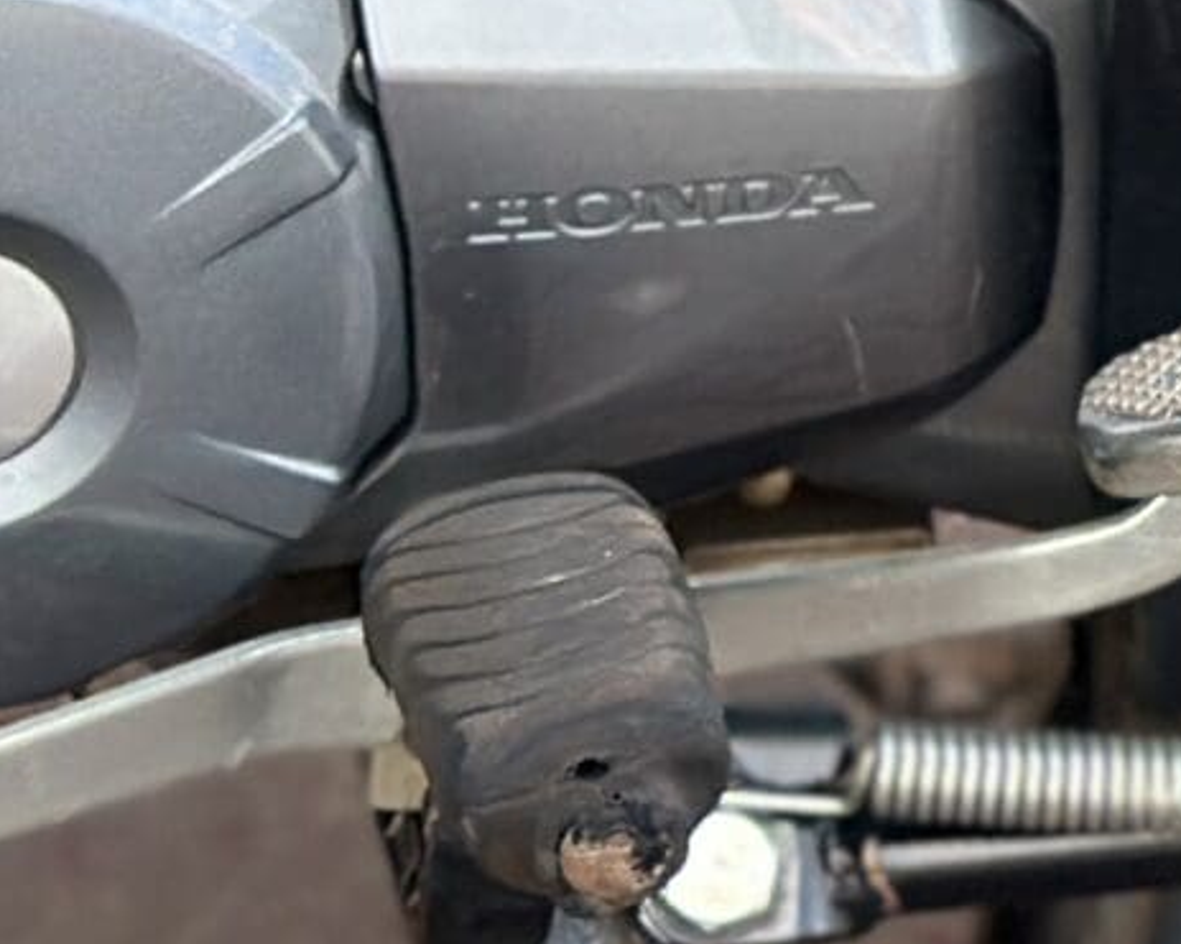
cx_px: 2645
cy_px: -1217
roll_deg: -4.4
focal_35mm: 259
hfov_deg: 7.1
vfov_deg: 5.8
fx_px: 9049
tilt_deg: -18.8
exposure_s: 1/672
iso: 80
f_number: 1.78
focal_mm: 6.86
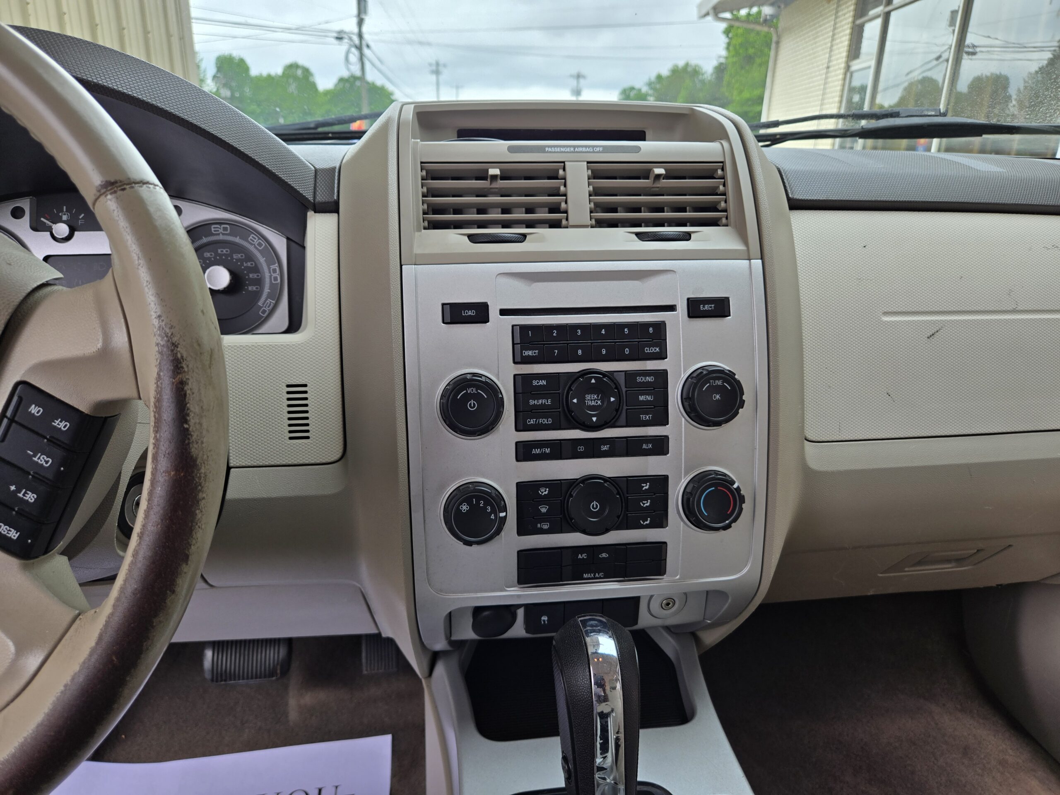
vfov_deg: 58.9
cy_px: 398
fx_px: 704
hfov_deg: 73.9
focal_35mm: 23
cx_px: 530
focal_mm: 5.4
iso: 25
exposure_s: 1/362
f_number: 1.8
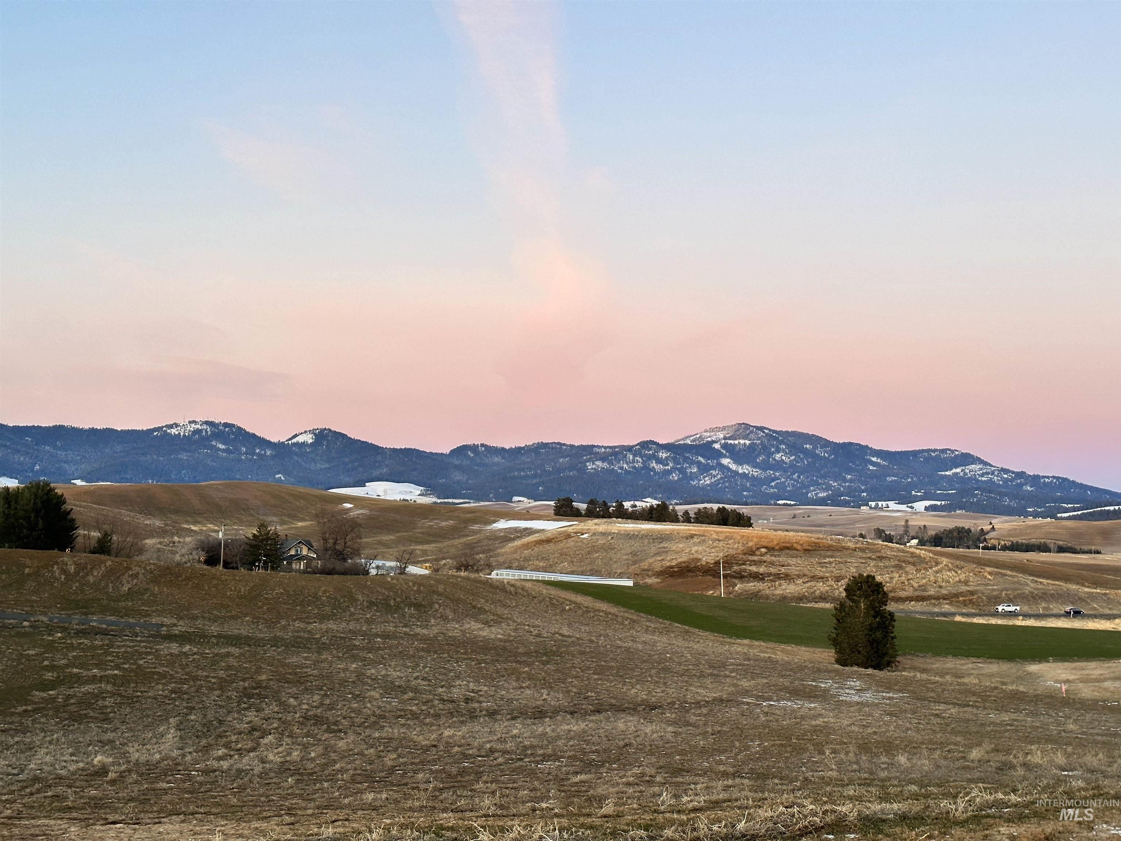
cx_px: 560
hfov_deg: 39.7
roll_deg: -1.1
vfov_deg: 30.3
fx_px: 1554
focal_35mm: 48
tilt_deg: +1.7
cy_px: 420
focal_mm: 6.86
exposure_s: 1/121
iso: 64
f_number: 1.78
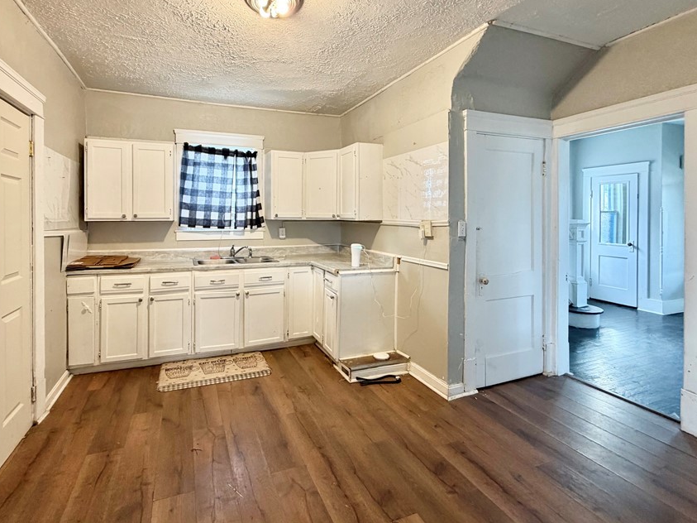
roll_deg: +0.7
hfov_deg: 90.6
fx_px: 342
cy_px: 219
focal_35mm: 17
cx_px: 305
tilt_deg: -1.6
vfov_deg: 74.2
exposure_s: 1/60
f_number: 2.2
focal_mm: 2.22
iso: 250
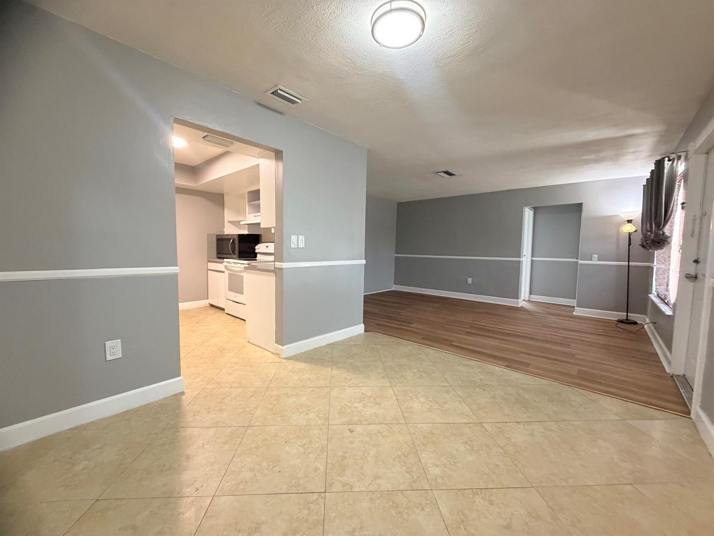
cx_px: 357
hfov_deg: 102.1
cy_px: 268
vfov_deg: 85.7
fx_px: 289
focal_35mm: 14
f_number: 2.2
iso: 500
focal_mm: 2.22
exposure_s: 1/60
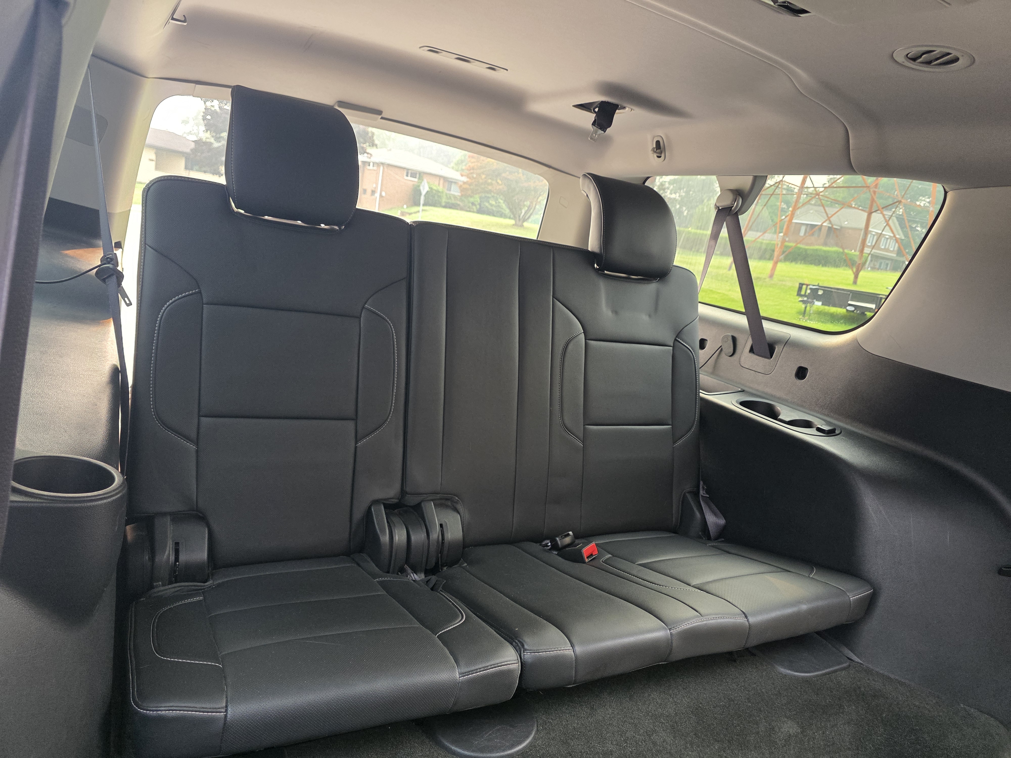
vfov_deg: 58.9
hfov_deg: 73.9
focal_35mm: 23
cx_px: 506
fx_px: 672
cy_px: 379
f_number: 1.7
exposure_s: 1/120
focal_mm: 6.3
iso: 250
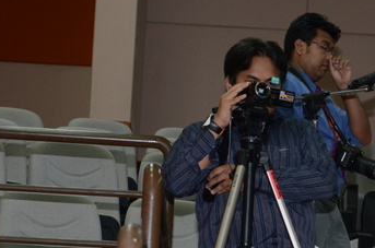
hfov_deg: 13.3
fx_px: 1600
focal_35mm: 154
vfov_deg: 8.8
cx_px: 324
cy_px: 217
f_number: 5.6
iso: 1600
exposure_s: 1/80
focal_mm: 55
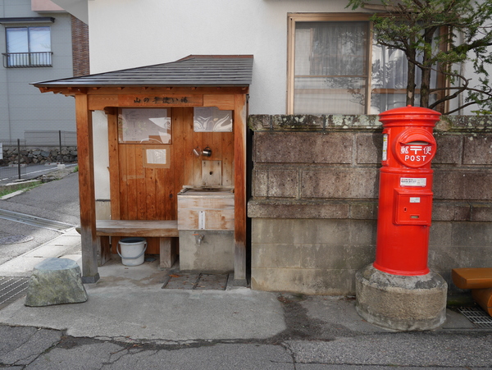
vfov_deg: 49.8
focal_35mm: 28
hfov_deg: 63.4
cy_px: 185
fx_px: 398
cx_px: 246
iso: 200
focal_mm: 14
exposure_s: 1/200
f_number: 5
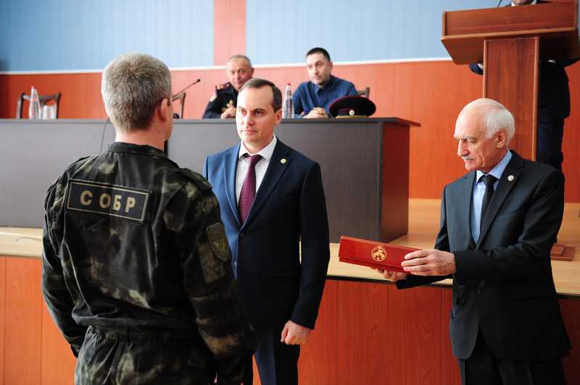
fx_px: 773
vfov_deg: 28.0
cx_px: 290
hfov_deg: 41.1
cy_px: 192
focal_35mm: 48
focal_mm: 48
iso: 2500
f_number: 3.2
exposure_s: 1/200
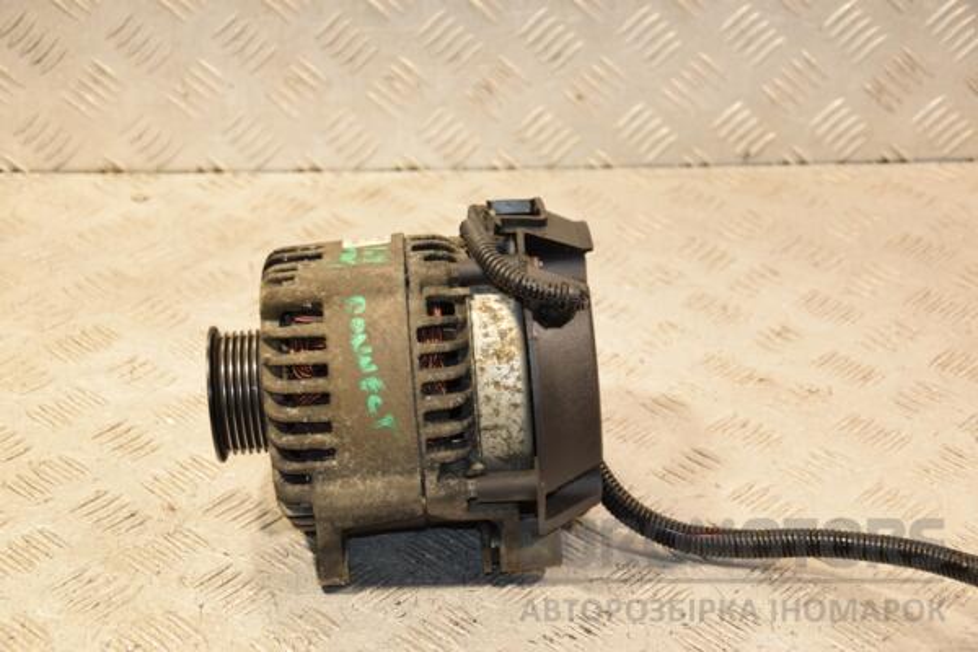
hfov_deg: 27.0
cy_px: 326
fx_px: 2037
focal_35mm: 75
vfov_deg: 18.2
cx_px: 489
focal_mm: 50
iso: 800
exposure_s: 1/160
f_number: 5
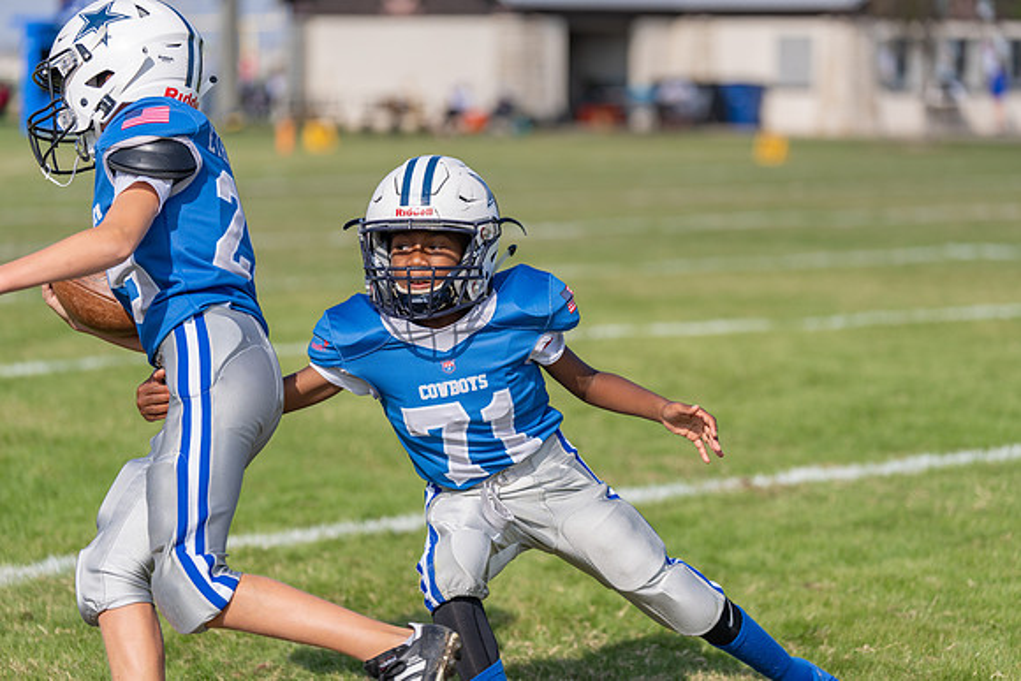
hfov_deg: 16.8
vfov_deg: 11.2
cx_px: 510
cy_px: 340
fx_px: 3461
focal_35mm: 122
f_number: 2.8
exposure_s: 1/2000
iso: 100
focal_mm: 122
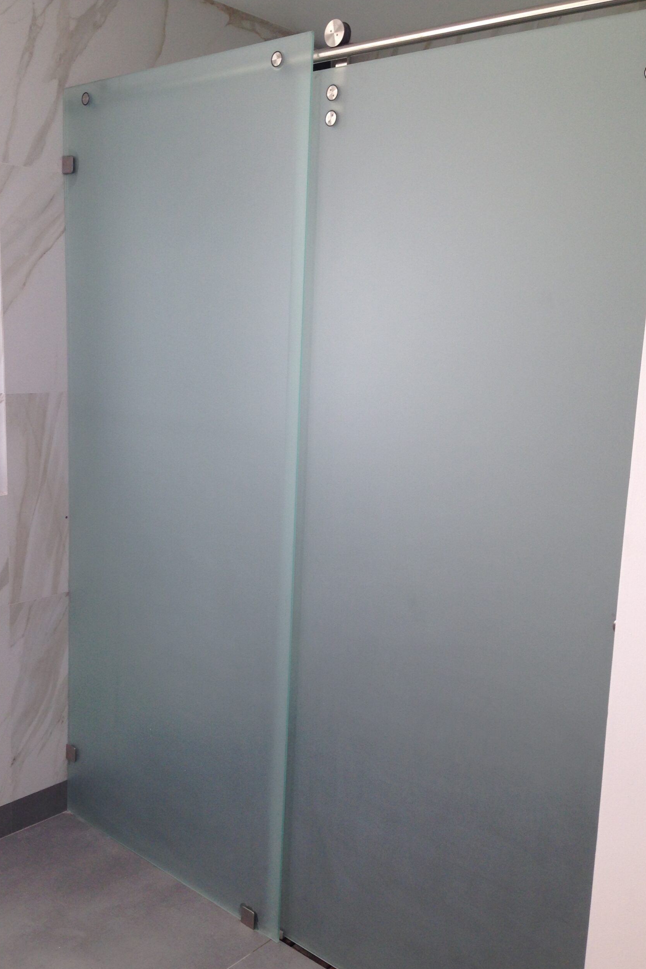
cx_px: 328
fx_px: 942
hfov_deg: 37.9
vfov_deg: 54.4
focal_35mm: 35
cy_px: 483
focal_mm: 4.12
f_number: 2.4
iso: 50
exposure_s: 1/206
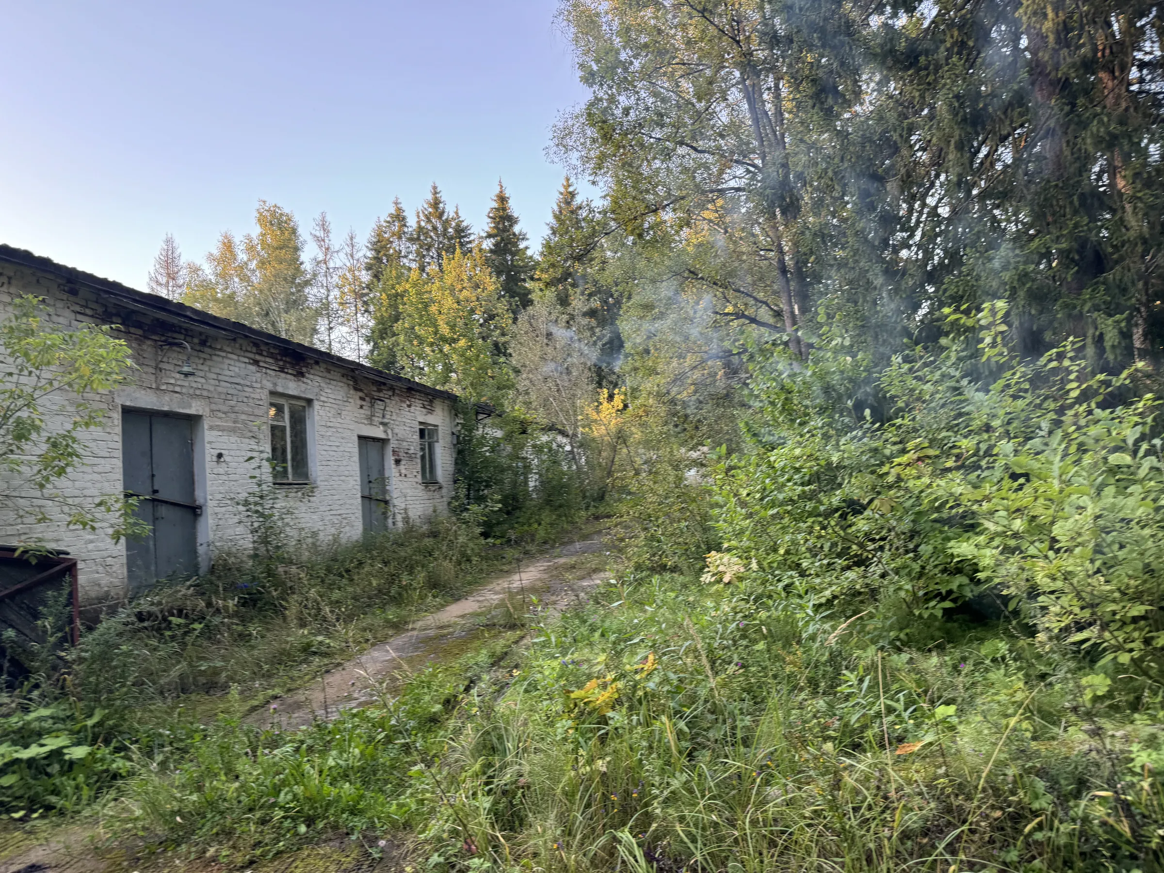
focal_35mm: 24
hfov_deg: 71.6
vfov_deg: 56.8
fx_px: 807
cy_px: 436
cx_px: 582
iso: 100
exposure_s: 1/121
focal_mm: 6.76
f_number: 1.78
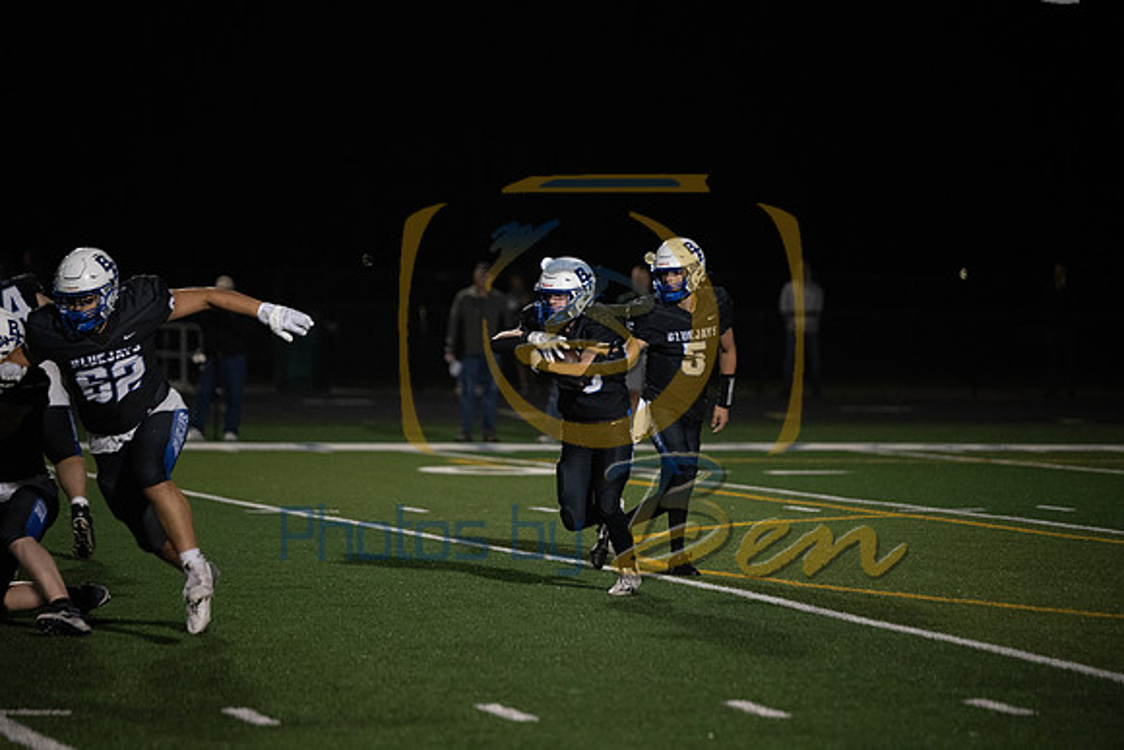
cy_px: 375
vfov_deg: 8.3
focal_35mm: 165
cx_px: 562
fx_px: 5153
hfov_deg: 12.4
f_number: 2.8
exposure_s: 1/1250
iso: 4000
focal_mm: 165
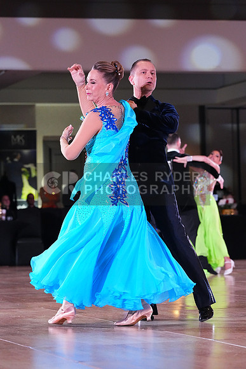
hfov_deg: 9.2
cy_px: 184
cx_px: 123
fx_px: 1526
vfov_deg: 13.8
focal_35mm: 149
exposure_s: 1/320
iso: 8000
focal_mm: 149
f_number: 5.6
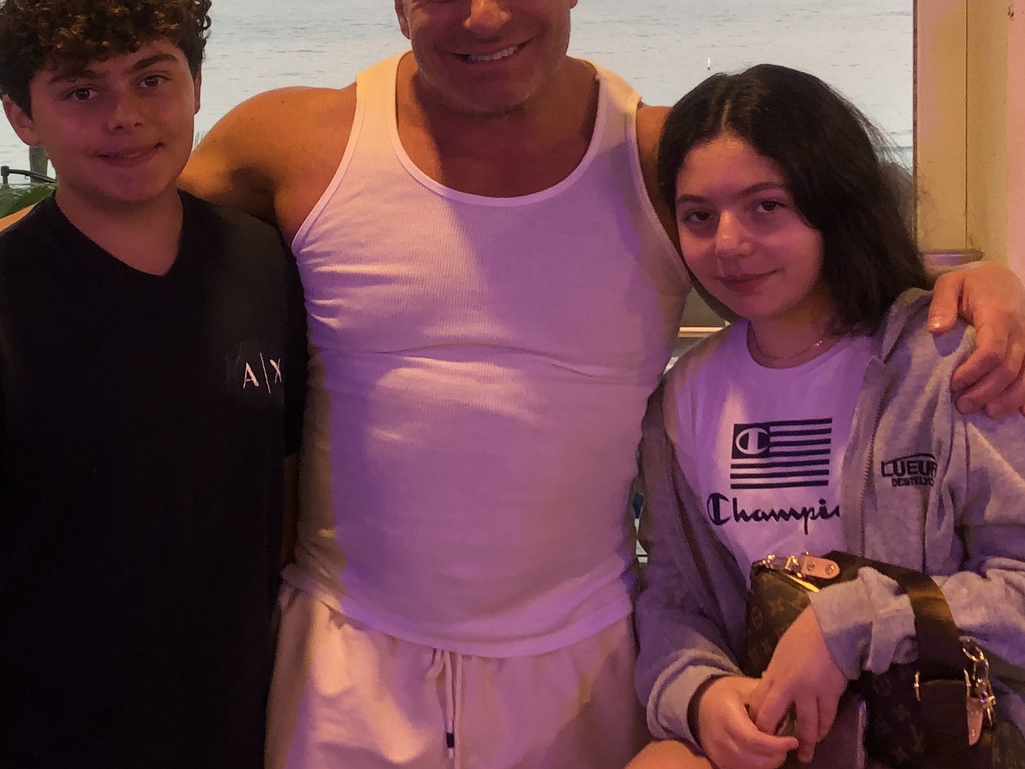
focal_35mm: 71
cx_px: 433
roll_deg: +2.4
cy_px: 151
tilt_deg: -4.6
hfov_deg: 27.4
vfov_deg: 20.5
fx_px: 2103
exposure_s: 1/60
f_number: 1.8
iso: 160
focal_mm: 4
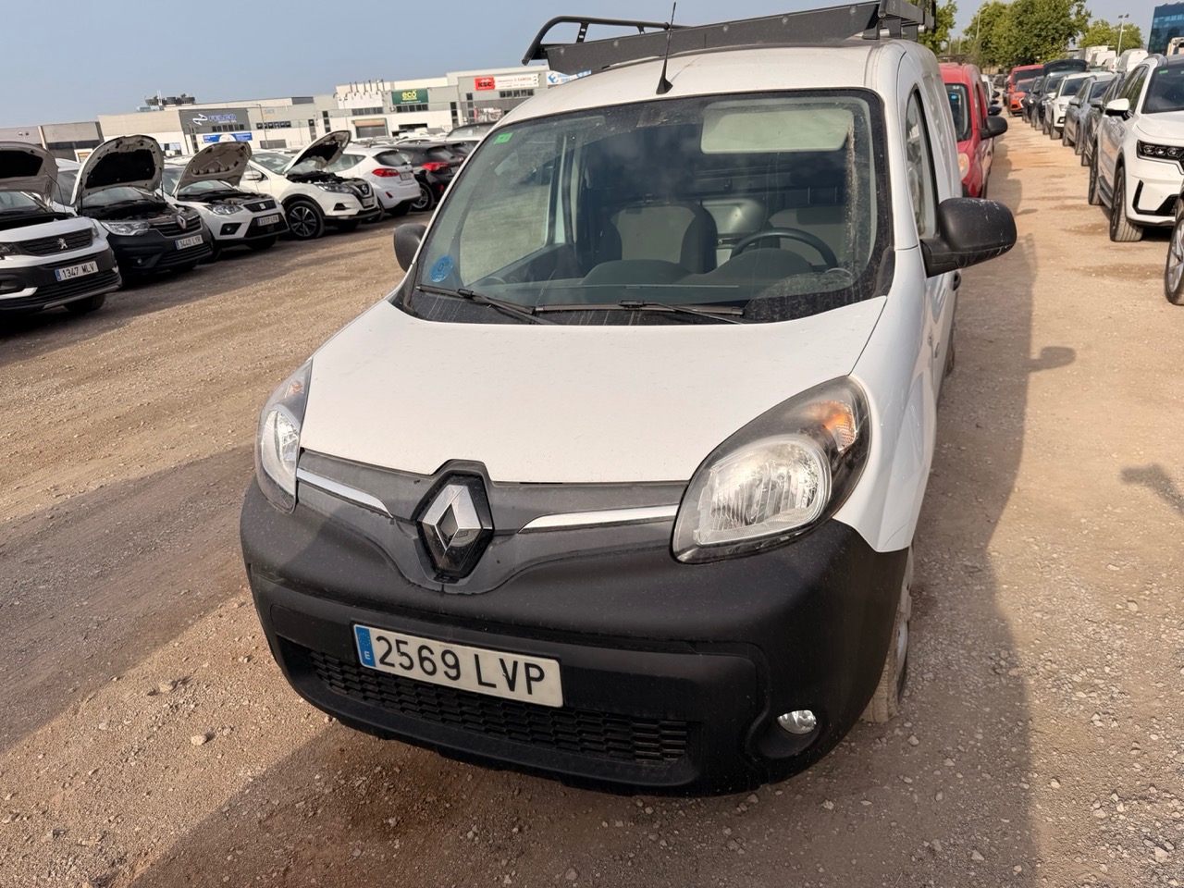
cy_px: 444
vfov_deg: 56.8
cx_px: 592
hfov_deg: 71.6
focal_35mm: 24
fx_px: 821
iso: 80
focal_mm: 6.76
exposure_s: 1/4405
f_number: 1.78
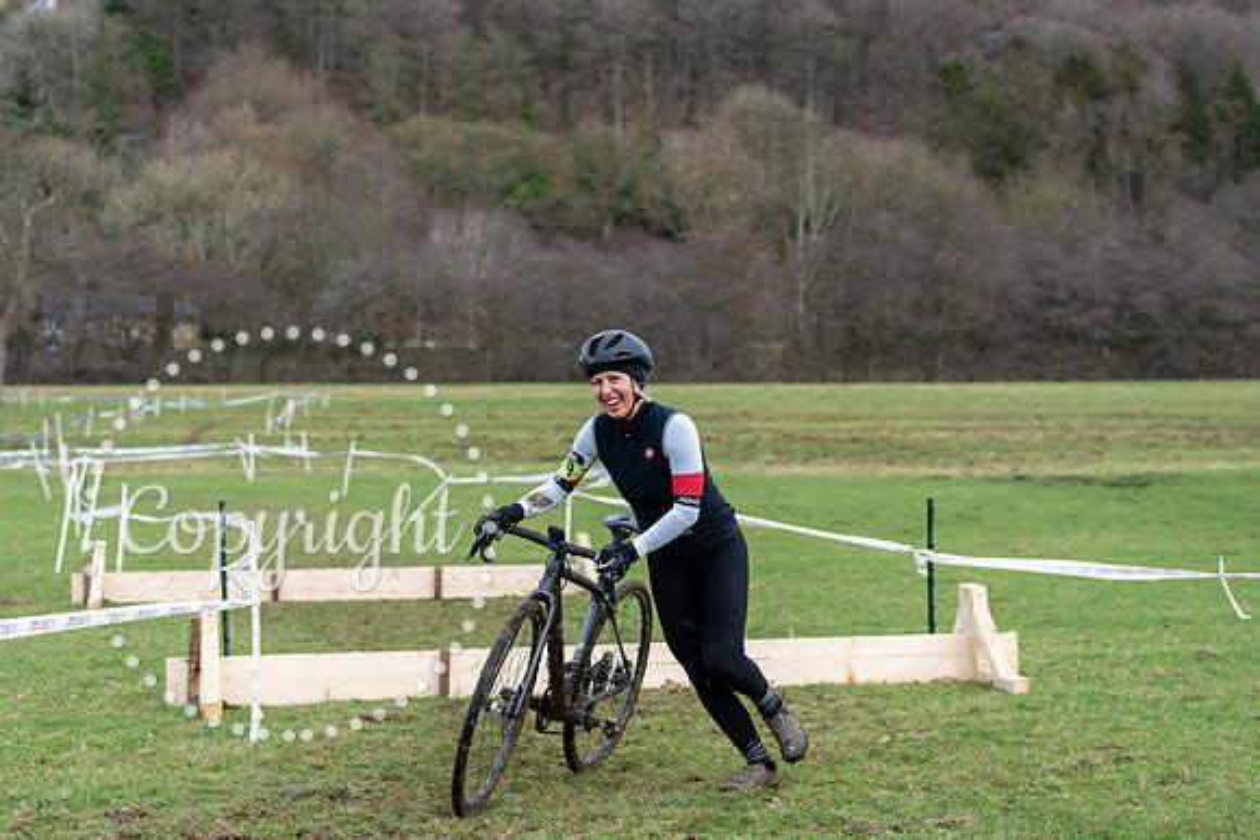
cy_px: 420
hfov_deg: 28.8
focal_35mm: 70
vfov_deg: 19.5
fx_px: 2450
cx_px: 630
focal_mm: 70
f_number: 3.5
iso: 1250
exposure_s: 1/1000
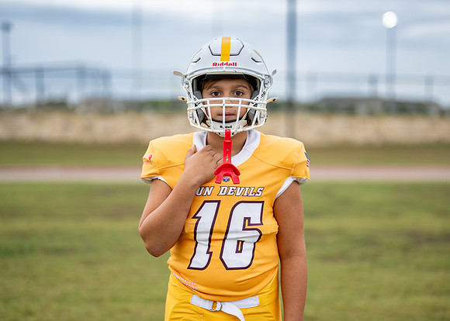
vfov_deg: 22.1
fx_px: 820
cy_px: 178
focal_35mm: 64
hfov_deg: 30.7
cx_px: 235
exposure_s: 1/1600
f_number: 1.2
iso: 320
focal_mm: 50
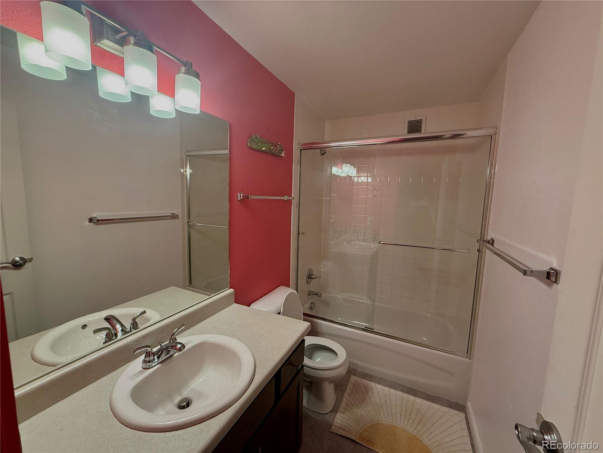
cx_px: 302
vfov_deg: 85.7
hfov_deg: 102.1
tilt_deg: -6.5
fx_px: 244
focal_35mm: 14
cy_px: 226
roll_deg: -1.5
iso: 250
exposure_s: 1/120
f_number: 2.2
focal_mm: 2.22
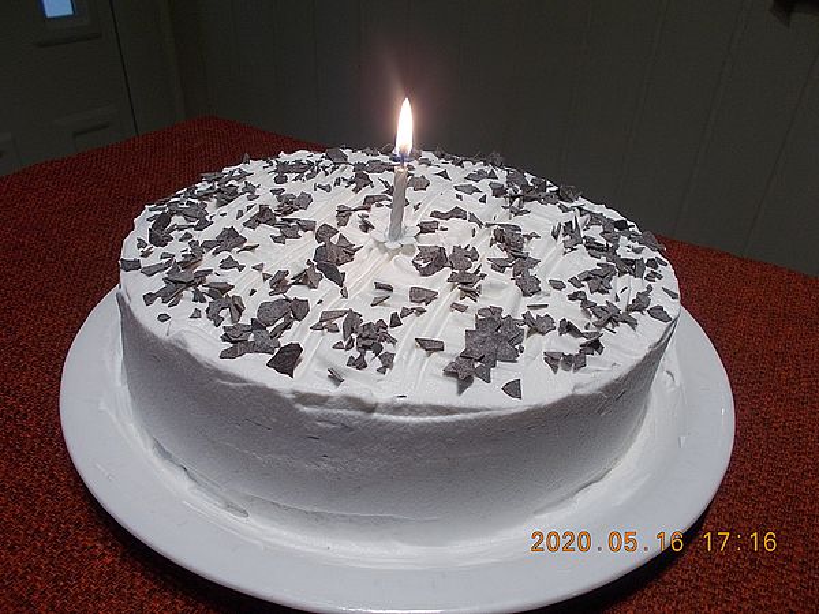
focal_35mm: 26
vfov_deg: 53.1
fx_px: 615
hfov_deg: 67.3
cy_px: 307
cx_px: 410
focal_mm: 4.6
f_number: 3.2
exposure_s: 1/25
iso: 125
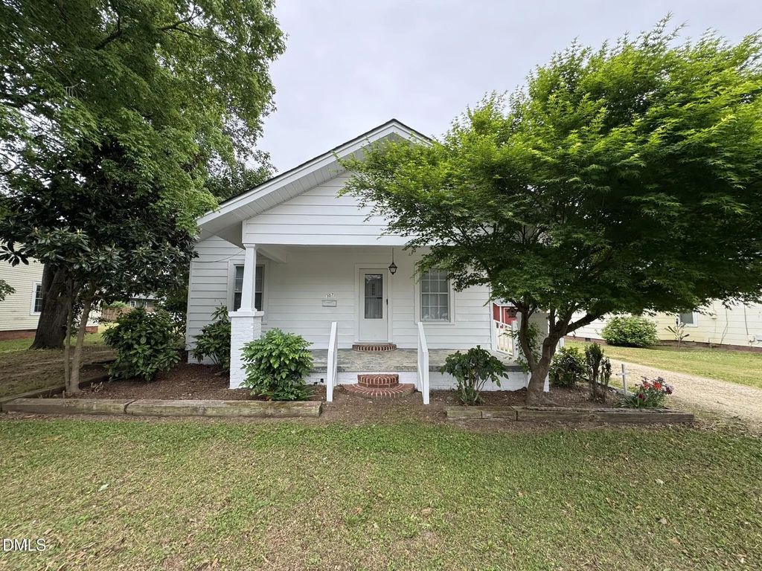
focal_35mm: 14
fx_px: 308
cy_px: 286
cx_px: 381
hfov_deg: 102.1
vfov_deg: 85.7
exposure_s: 1/361
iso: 40
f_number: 2.2
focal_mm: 2.22
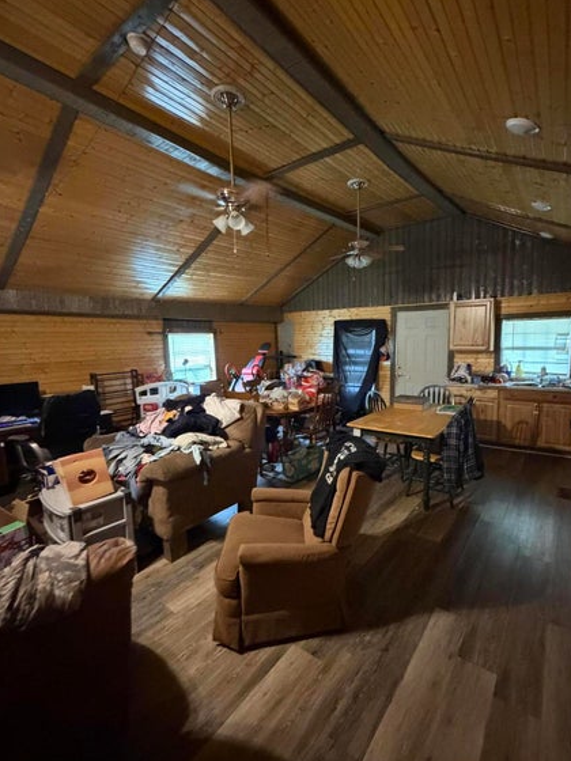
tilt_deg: -6.6
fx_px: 352
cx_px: 324
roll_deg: -0.4
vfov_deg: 94.5
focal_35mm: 16
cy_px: 383
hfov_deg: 77.7
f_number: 2.2
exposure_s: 1/30
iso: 1250
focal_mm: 2.22
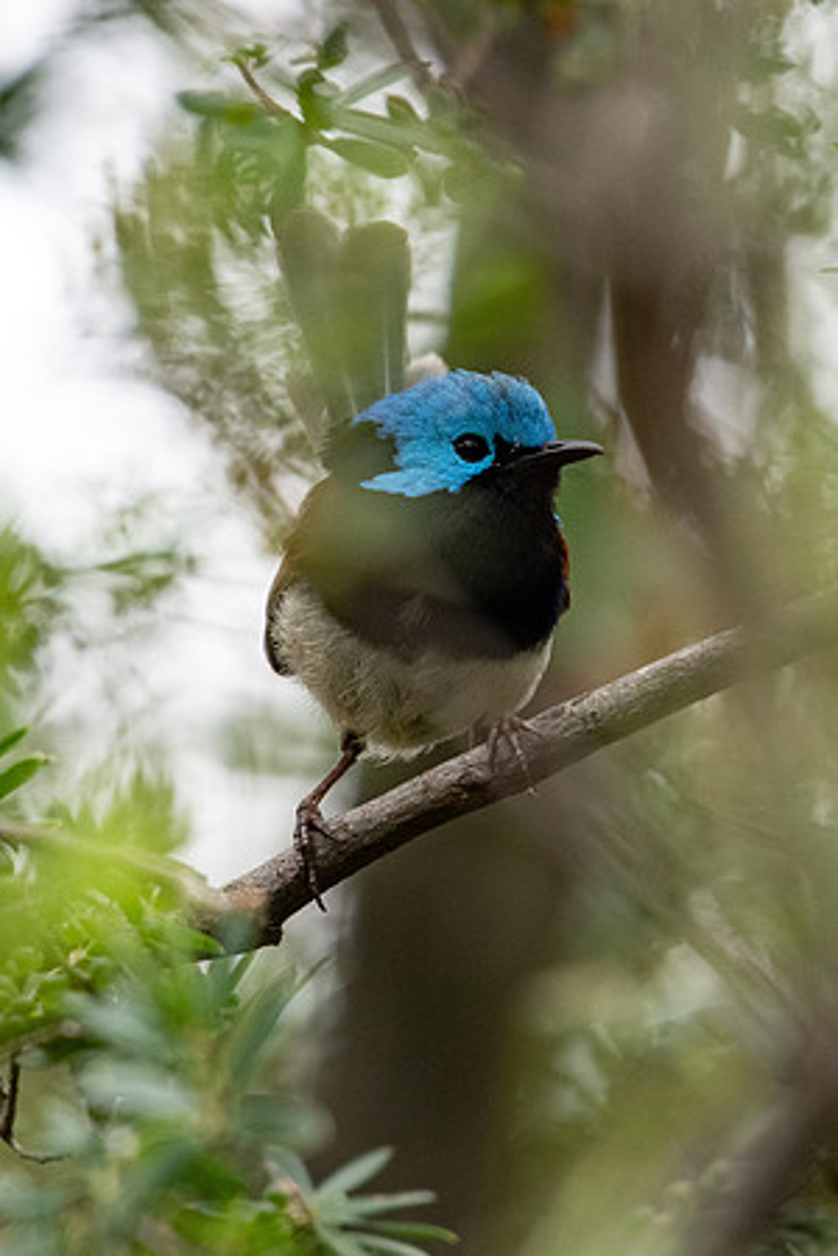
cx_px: 414
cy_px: 438
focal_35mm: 1054
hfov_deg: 1.3
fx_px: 36809
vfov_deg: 2.0
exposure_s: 1/640
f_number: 5.6
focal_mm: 500
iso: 1600
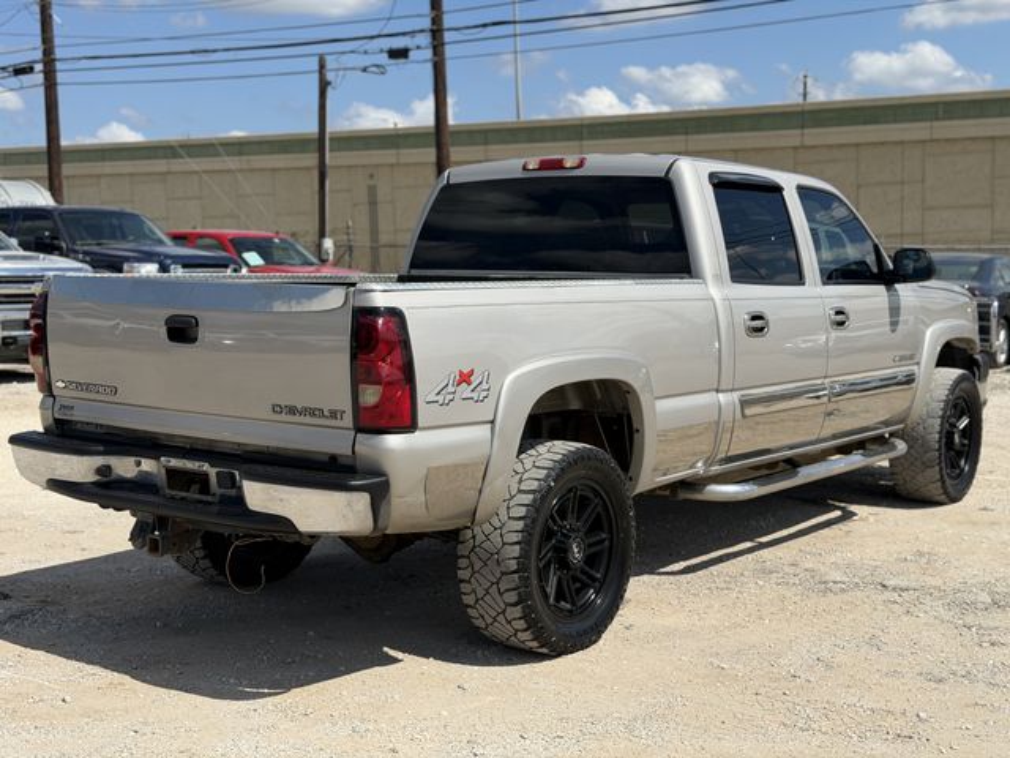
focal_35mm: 48
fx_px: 1401
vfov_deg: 30.3
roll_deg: +2.8
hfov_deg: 39.7
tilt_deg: -6.2
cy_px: 379
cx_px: 505
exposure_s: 1/6024
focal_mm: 6.76
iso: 64
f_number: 1.78
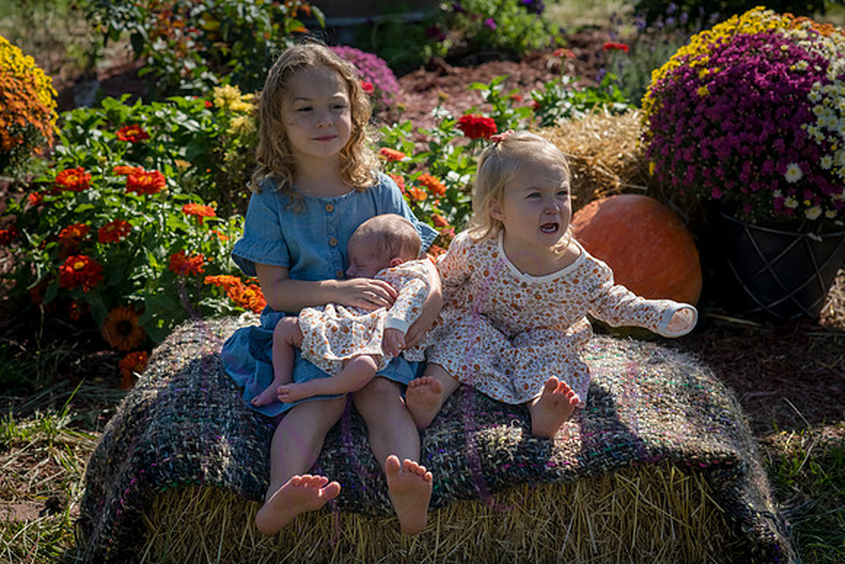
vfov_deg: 16.1
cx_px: 422
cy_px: 282
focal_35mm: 85
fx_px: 1996
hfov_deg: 23.9
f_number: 6.3
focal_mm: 85
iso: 400
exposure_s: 1/1250
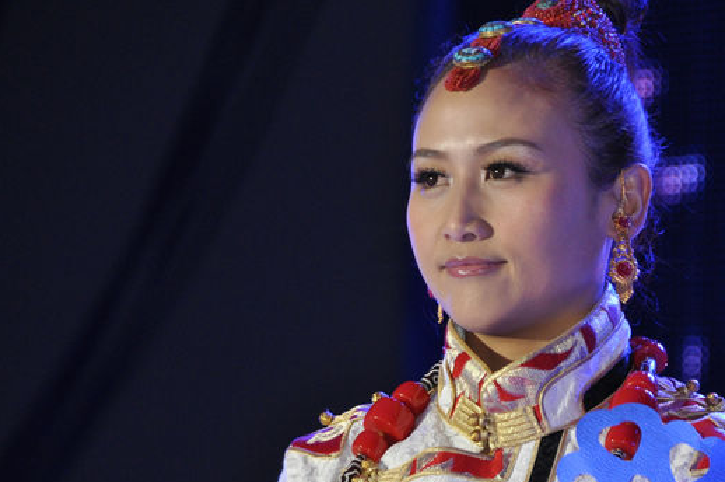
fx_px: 9313
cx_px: 501
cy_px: 359
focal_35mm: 463
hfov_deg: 4.5
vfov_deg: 3.0
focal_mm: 200
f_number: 6.3
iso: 800
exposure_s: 1/60
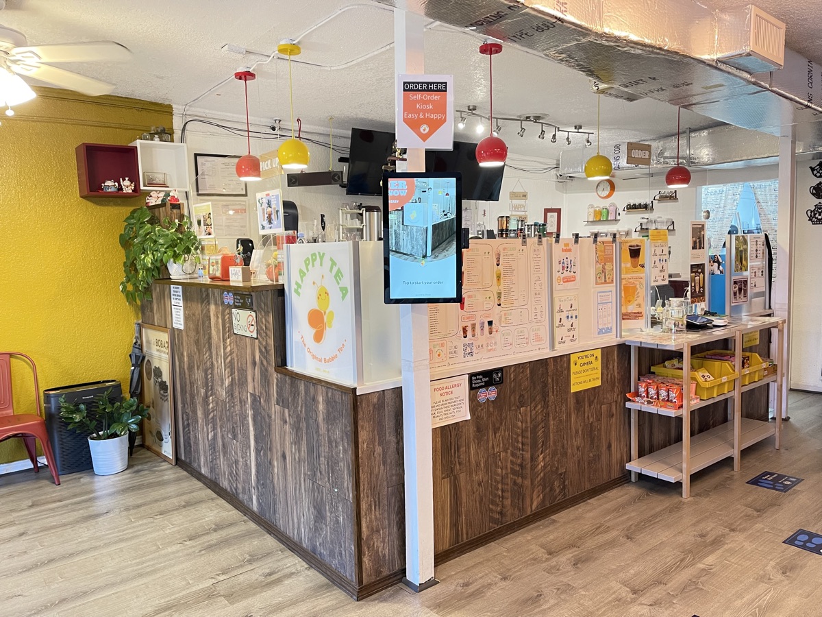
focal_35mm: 25
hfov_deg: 69.4
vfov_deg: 54.9
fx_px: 594
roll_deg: +1.2
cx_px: 411
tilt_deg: -5.6
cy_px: 308
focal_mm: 5.1
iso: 400
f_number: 1.6
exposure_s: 1/60
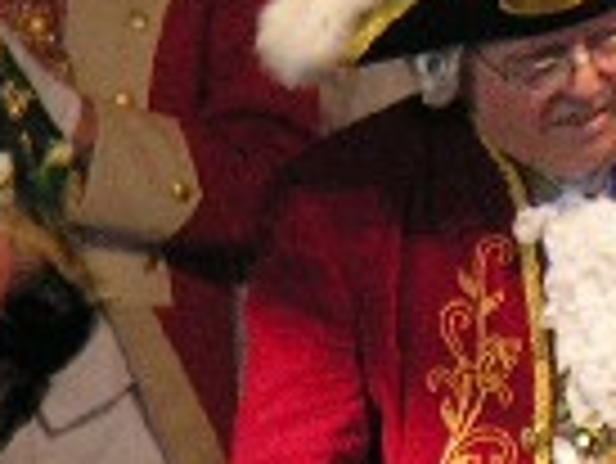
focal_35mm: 1700
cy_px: -338
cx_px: 1452
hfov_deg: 1.2
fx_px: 30278
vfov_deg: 0.9
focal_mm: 74
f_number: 4.8
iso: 200
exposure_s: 1/30
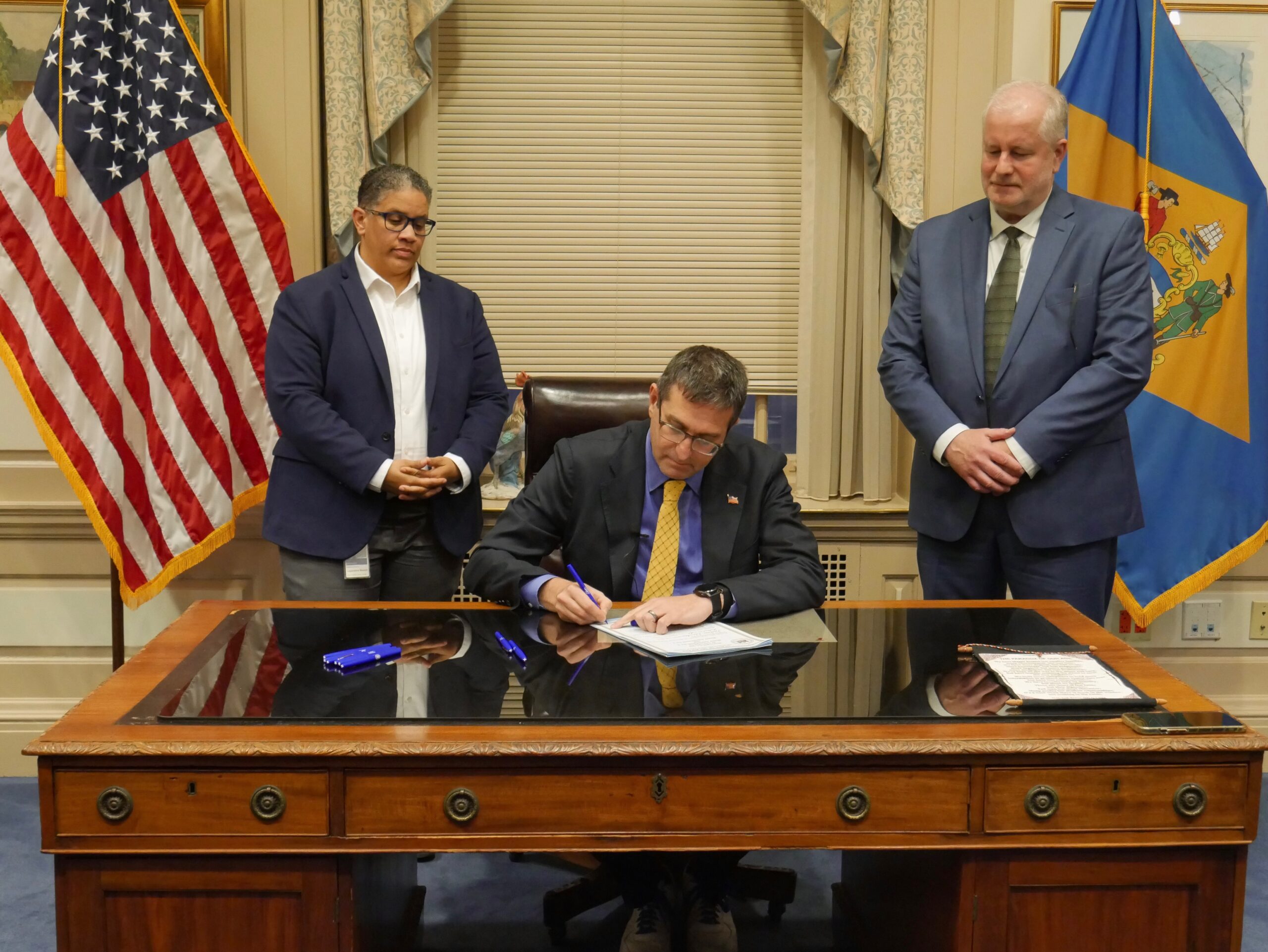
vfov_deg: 36.0
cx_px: 634
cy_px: 476
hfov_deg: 46.8
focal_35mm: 40
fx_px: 1466
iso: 2500
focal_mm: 20
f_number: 4.5
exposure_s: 1/60
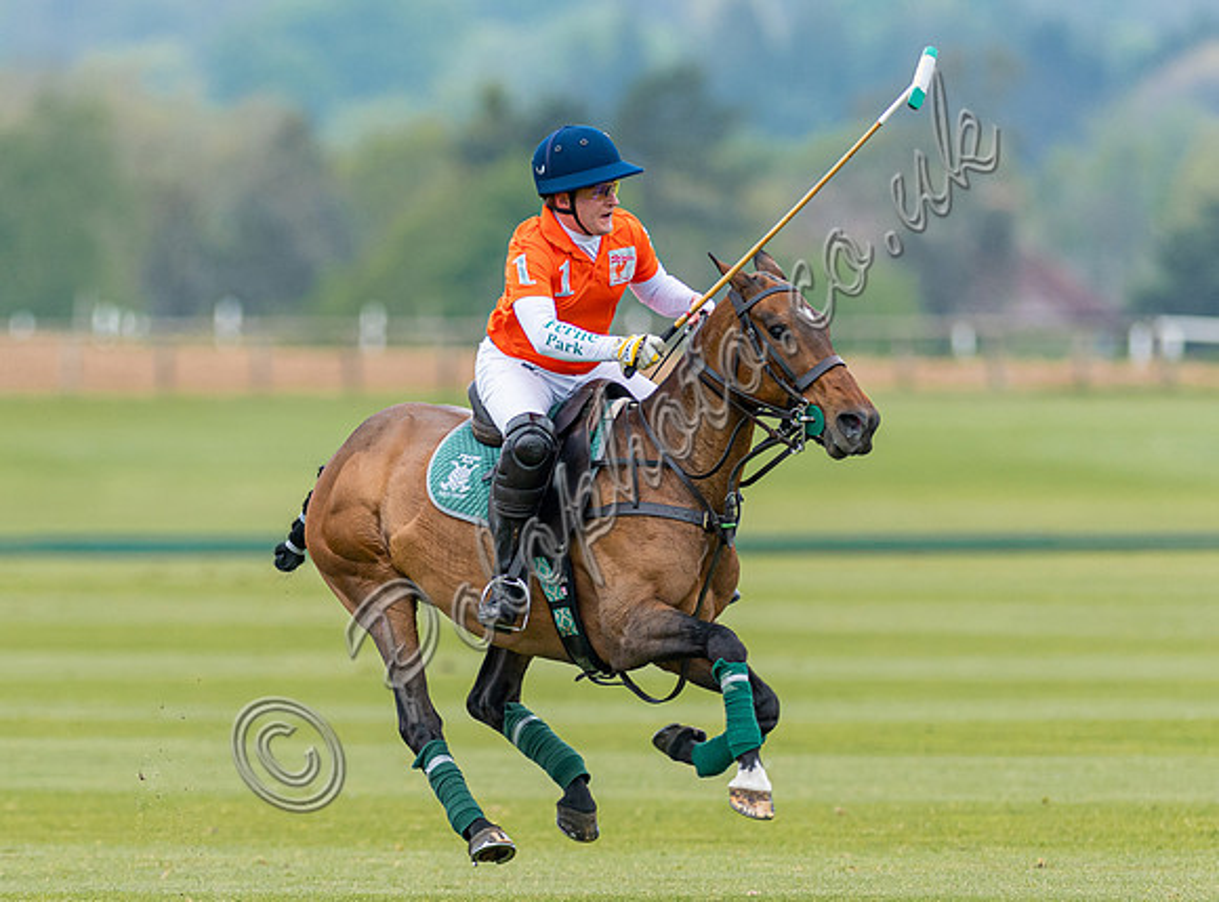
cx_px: 424
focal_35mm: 641
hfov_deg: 3.1
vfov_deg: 2.3
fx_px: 22477
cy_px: 573
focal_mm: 300
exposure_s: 1/2000
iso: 320
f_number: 2.8
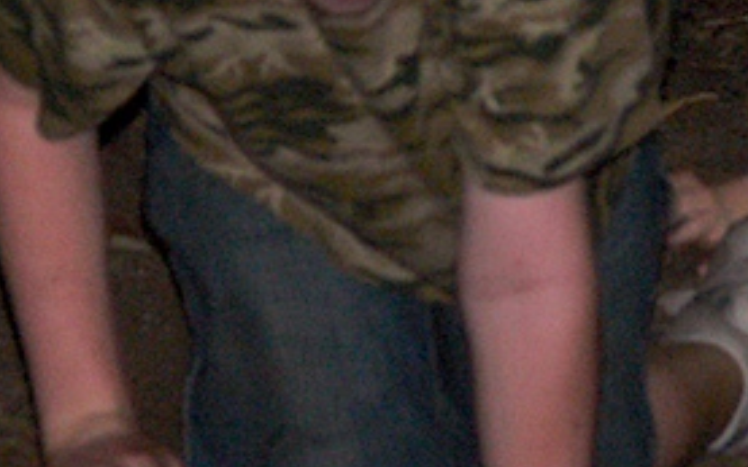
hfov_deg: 4.1
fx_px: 10517
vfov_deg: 2.5
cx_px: 456
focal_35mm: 516
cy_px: -8
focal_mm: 44.6
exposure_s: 1/30
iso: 400
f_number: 3.6
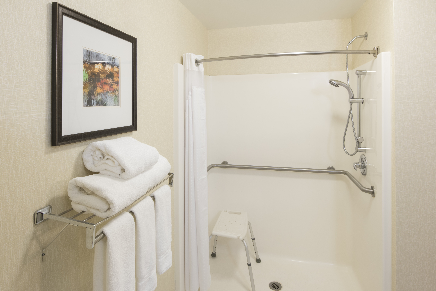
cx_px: 218
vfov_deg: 64.6
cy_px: 146
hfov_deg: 86.9
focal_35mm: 19
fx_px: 230
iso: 200
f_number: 16
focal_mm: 19
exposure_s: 2
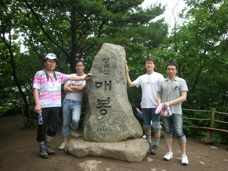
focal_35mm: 35
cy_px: 86
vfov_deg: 40.7
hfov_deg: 52.6
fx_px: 231
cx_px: 114
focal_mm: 5.8
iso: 50
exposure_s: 1/107
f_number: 3
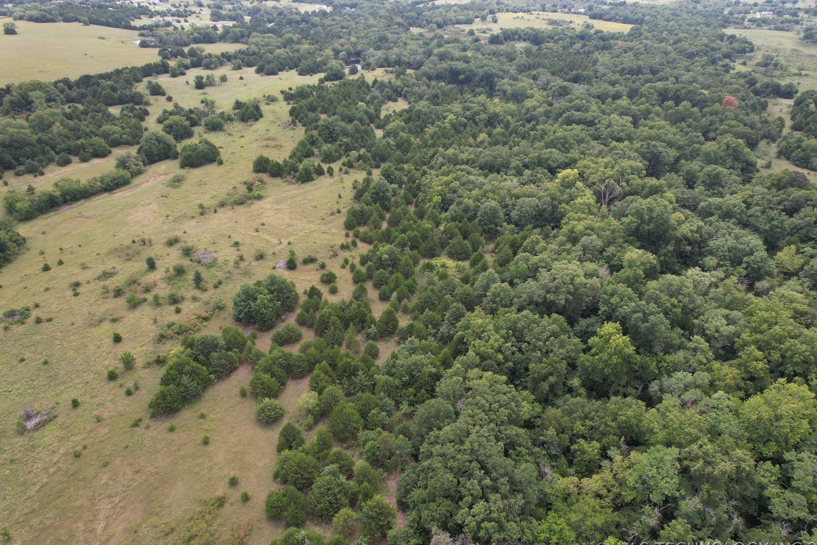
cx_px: 426
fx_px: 522
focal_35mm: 23
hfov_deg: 76.1
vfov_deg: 55.1
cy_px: 276
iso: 110
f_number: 2.8
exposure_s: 1/640
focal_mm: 8.38
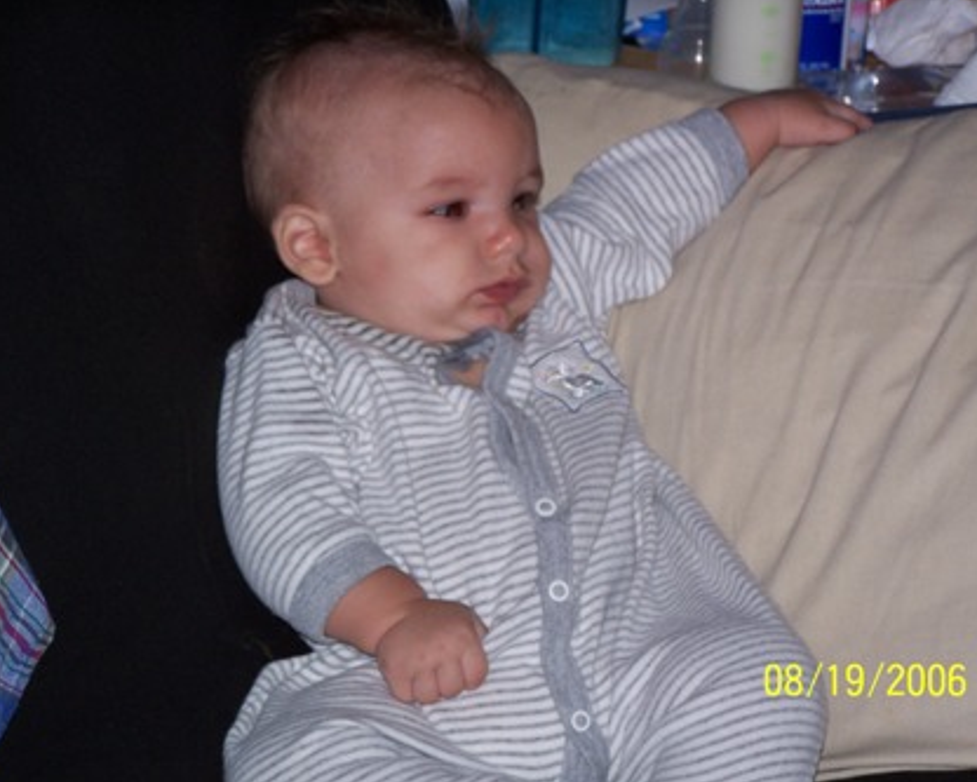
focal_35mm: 146
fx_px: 4223
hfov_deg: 13.2
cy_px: 390
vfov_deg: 10.6
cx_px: 498
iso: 80
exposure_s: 1/90
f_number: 3.2
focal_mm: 23.1
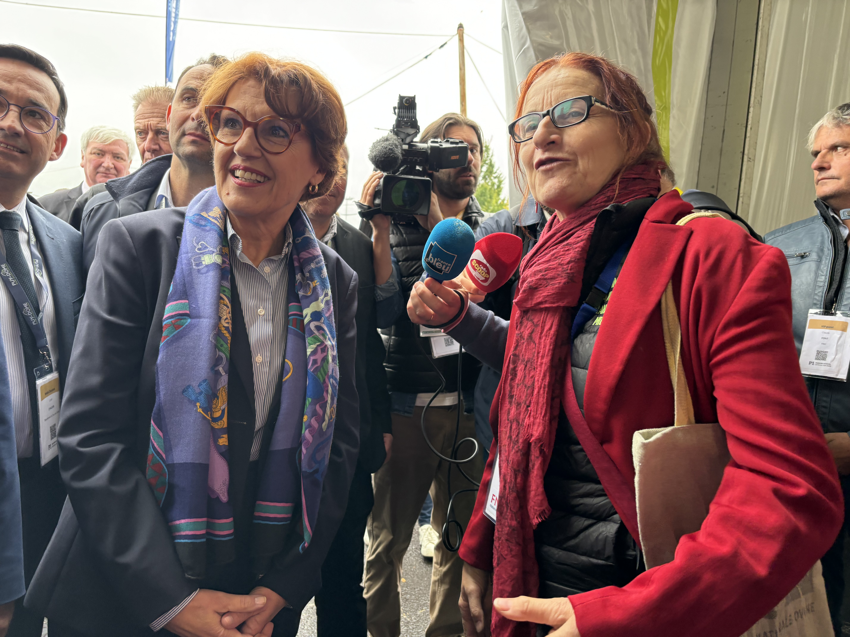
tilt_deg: -3.5
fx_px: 638
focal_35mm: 26
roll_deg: -3.5
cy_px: 318
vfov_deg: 53.1
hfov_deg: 67.3
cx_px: 425
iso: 80
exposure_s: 1/121
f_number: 1.6
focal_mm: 5.96
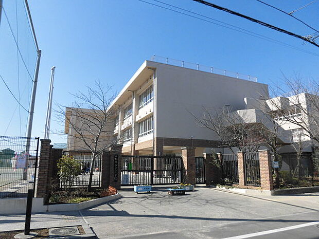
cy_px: 120
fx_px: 221
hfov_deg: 71.6
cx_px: 160
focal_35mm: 24
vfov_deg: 56.8
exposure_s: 1/200
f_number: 7.8
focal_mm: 4.3
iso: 100
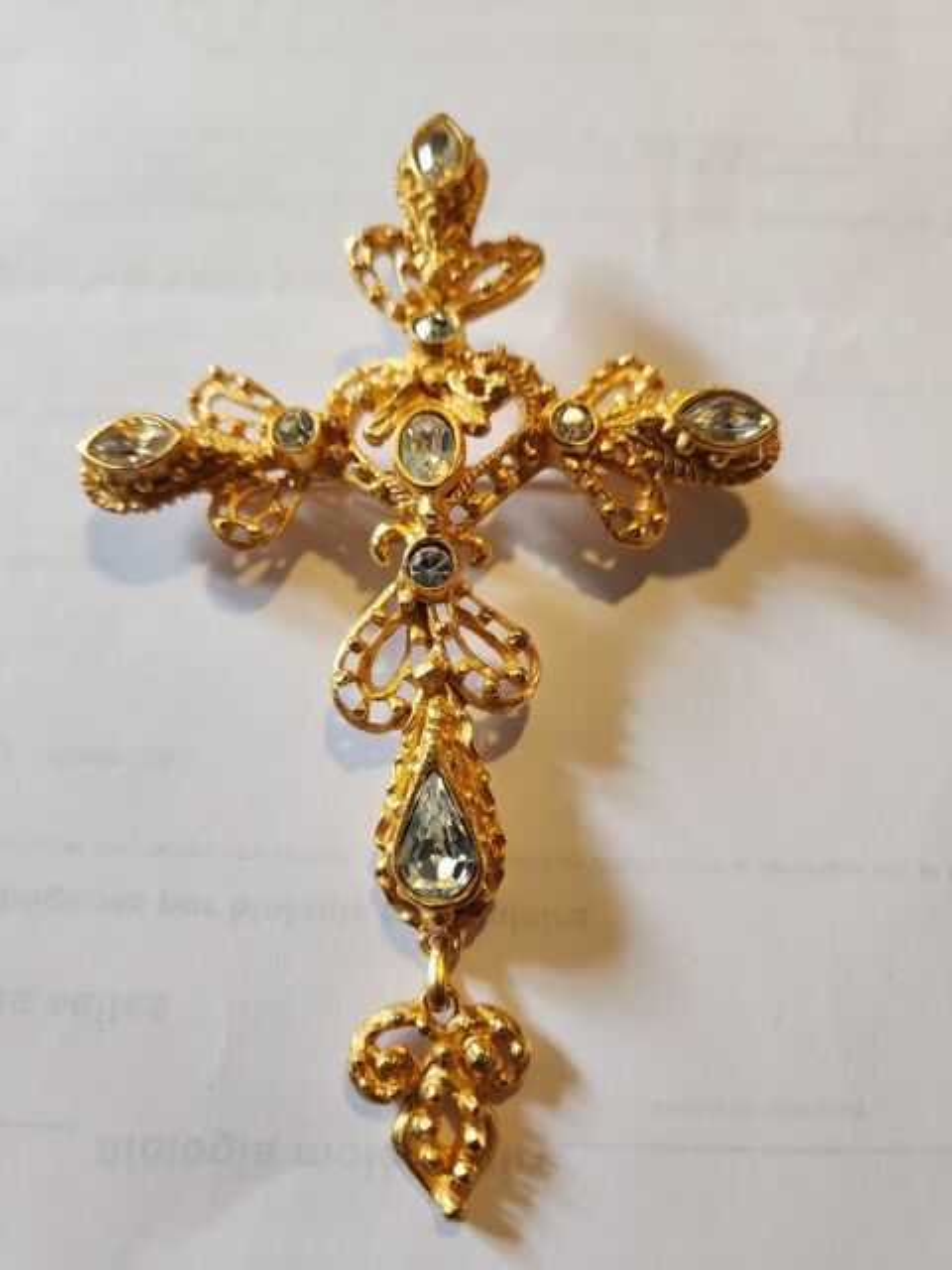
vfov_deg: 73.9
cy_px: 635
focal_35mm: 23
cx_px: 476
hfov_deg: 58.9
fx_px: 843
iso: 200
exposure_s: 1/180
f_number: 1.8
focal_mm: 5.4
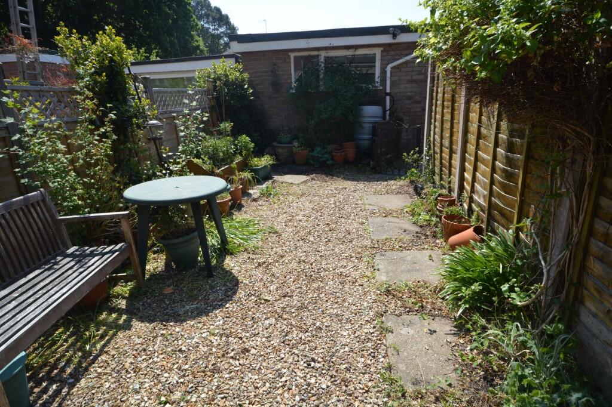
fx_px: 357
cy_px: 204
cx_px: 306
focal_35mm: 21
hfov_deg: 81.2
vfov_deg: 59.5
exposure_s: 1/250
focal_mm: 14
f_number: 8
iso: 140
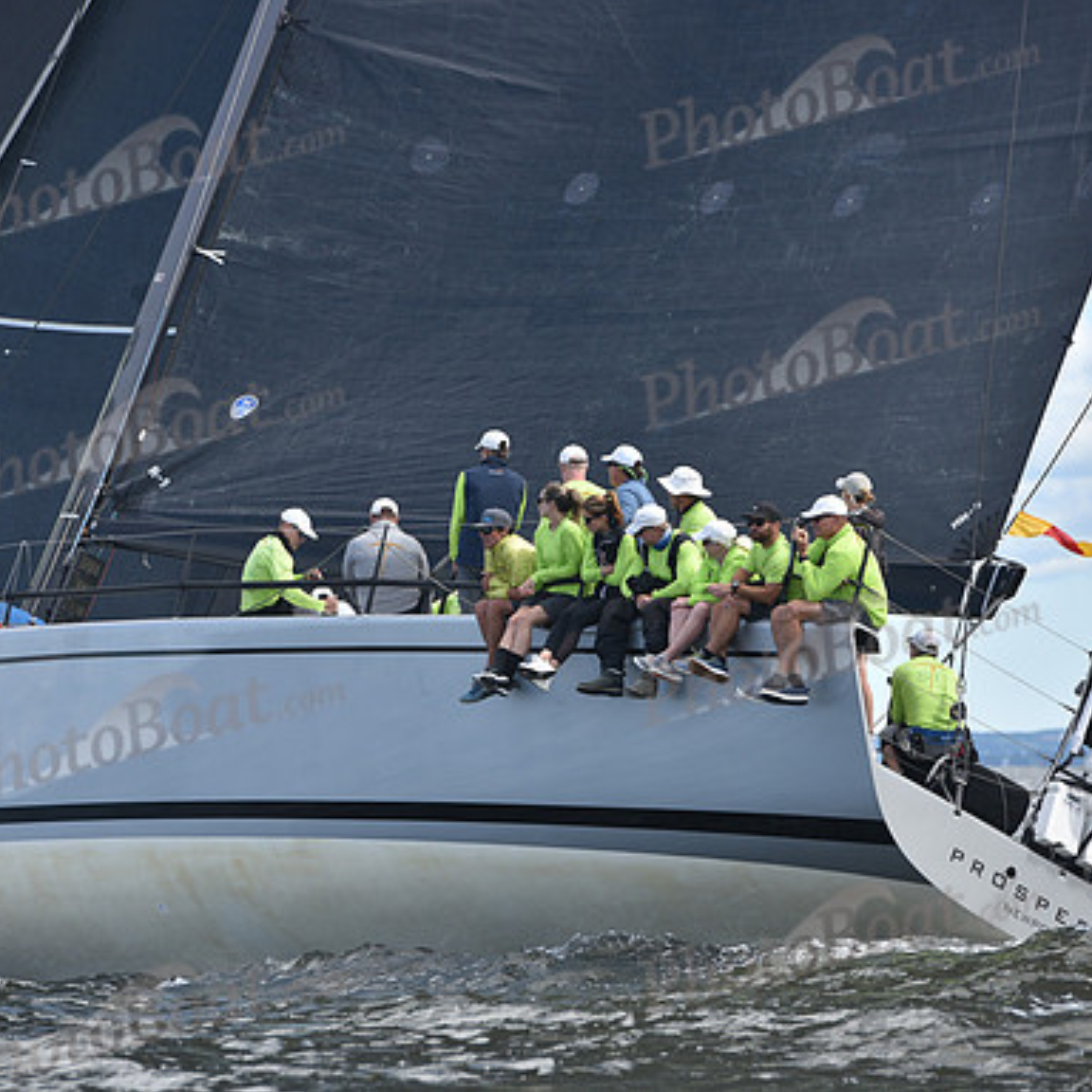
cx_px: 495
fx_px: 9172
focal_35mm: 257
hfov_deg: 6.8
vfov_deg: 6.8
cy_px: 545
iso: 250
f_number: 5.6
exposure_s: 1/1000
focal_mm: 200
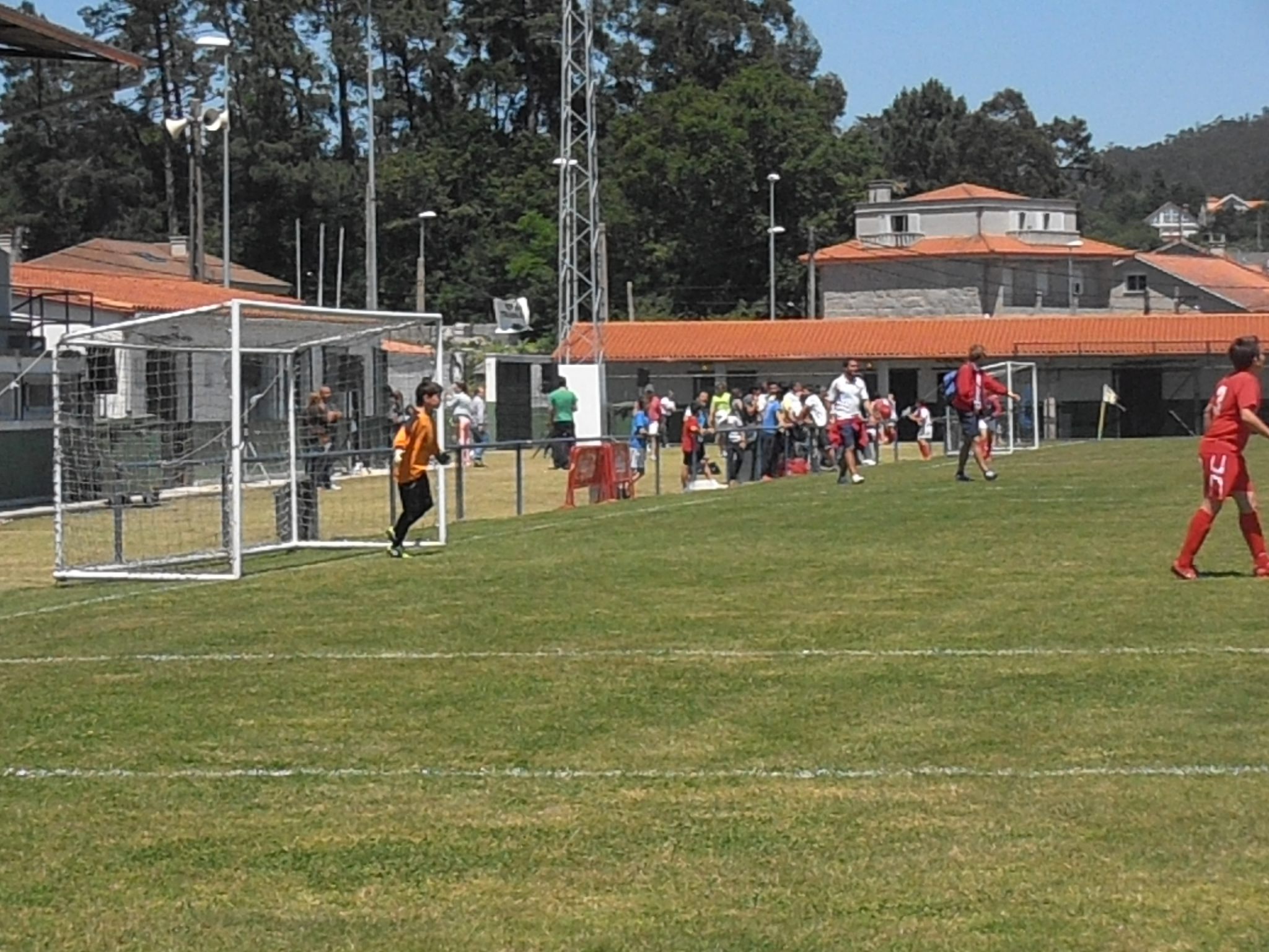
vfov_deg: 13.3
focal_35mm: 111
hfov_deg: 17.7
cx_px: 634
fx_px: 4069
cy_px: 476
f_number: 14
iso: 400
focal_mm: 19.64
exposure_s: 1/320
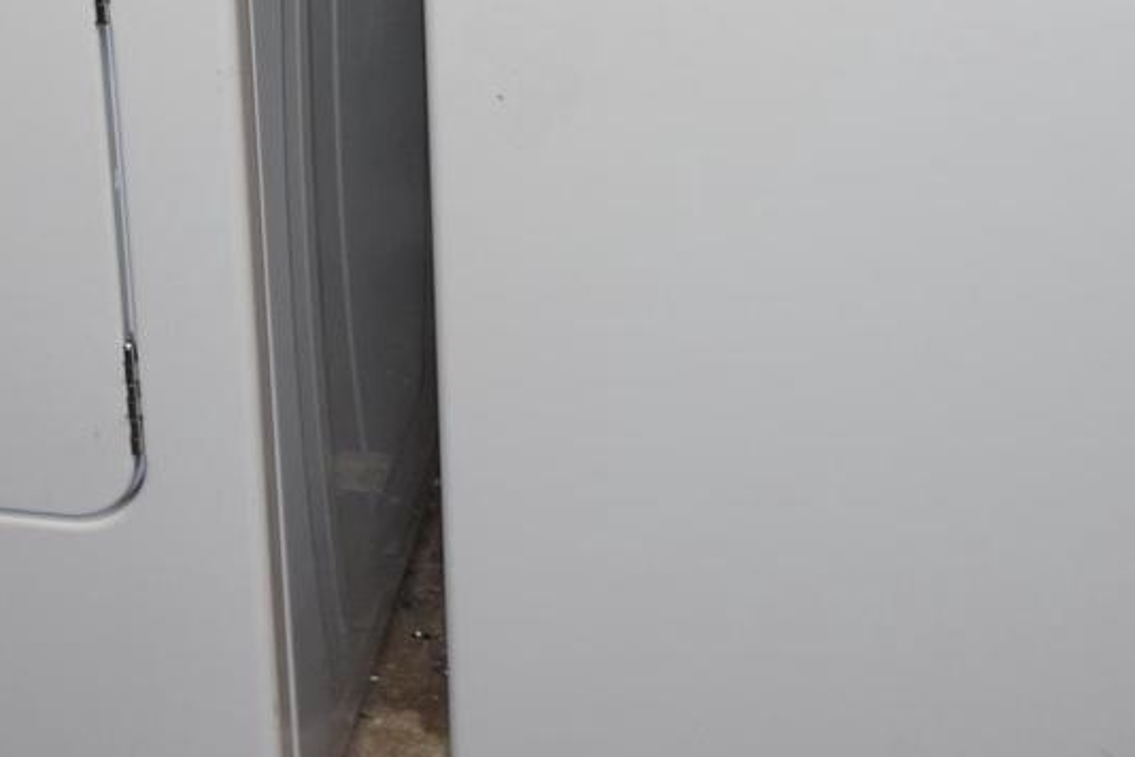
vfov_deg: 13.6
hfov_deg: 21.0
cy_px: -242
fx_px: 3058
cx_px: 489
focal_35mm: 97
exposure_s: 1/80
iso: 800
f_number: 4.5
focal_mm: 24
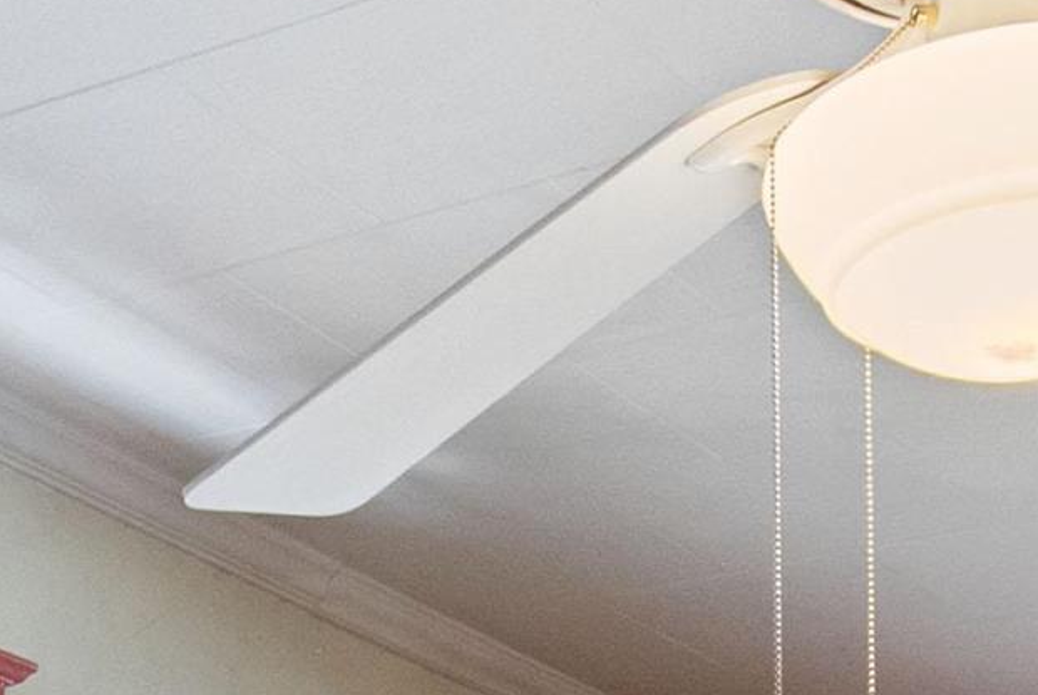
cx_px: 347
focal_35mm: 104
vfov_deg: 11.5
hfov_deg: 19.6
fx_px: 3002
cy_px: 1509
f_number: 11
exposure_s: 1/5
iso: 200
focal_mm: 14
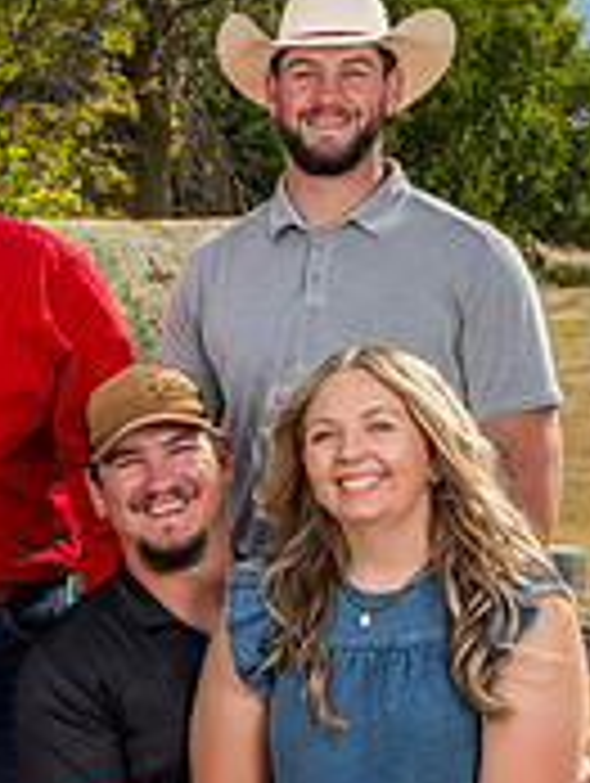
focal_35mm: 112
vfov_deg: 17.3
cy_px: 686
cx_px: -261
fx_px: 2539
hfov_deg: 12.7
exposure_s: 1/250
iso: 80
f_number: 9
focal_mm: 35
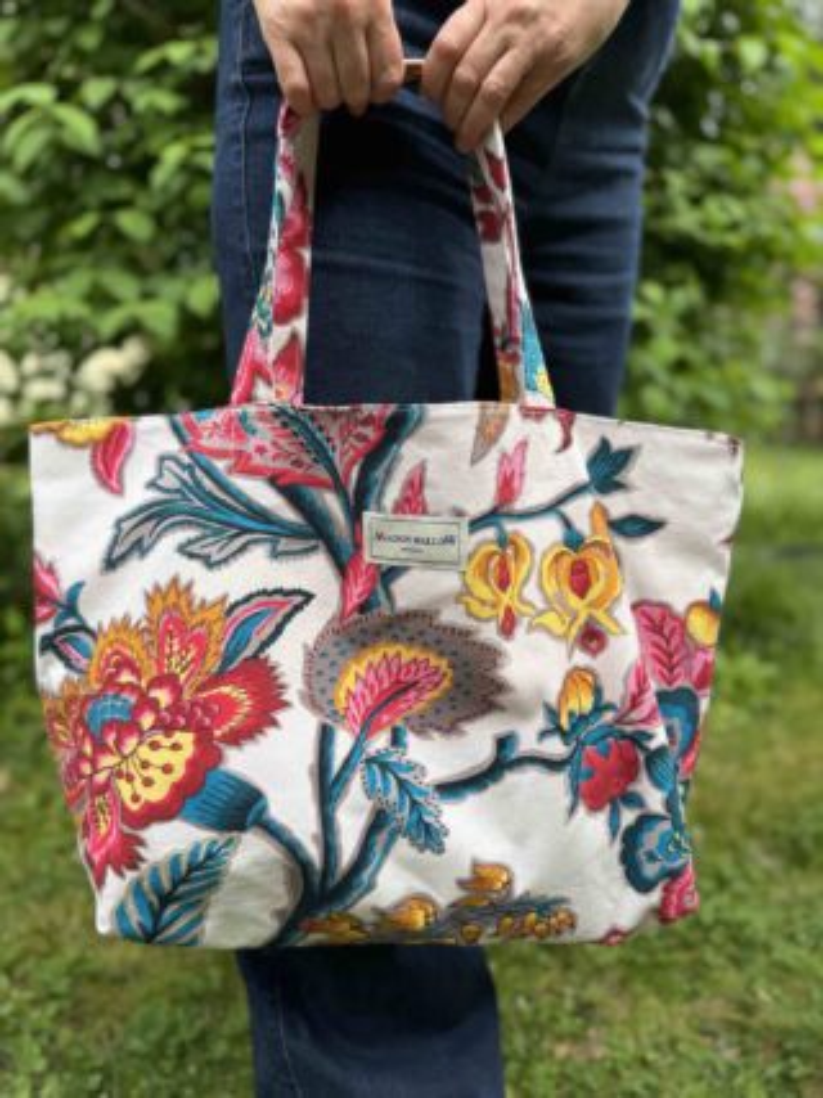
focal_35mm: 24
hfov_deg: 56.8
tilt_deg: -11.0
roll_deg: +0.2
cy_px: 549
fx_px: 761
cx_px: 412
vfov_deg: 71.6
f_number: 1.78
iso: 80
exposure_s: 1/1395
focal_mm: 6.76
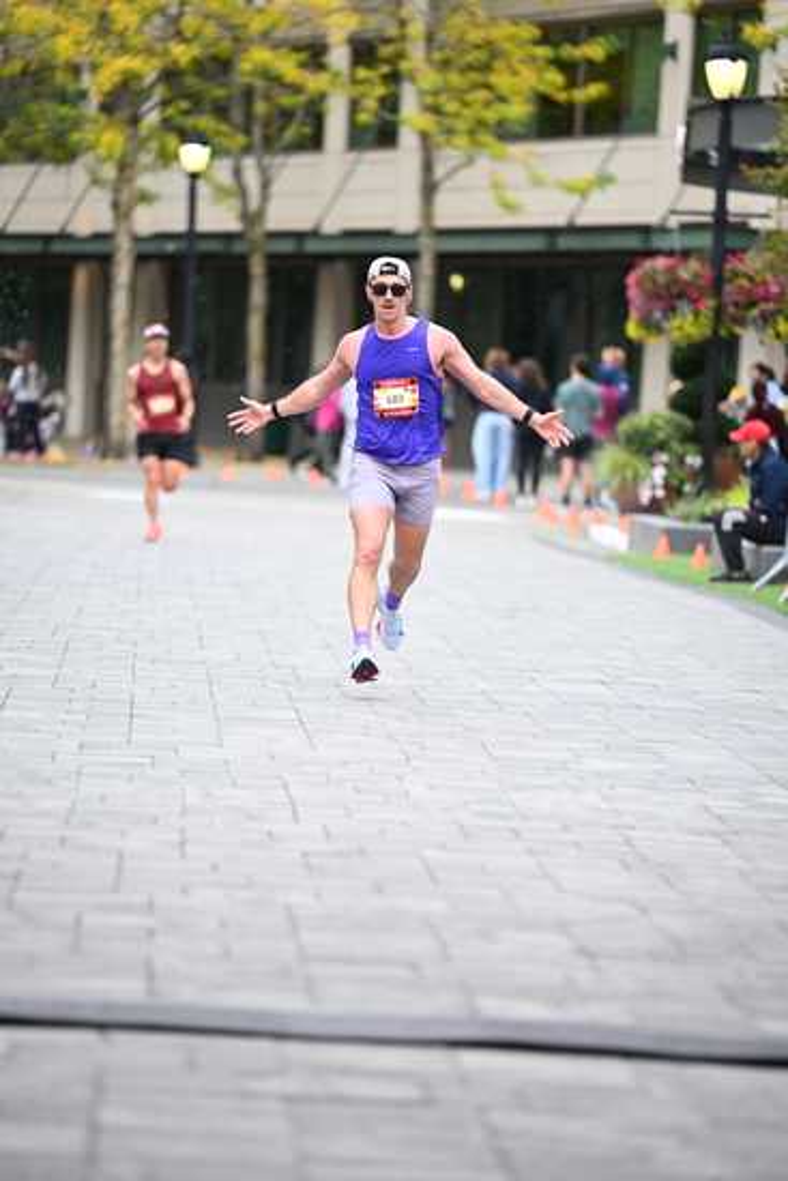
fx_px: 5414
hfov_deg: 8.3
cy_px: 590
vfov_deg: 12.4
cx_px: 394
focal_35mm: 165
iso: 1250
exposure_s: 1/1600
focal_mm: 165
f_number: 2.8
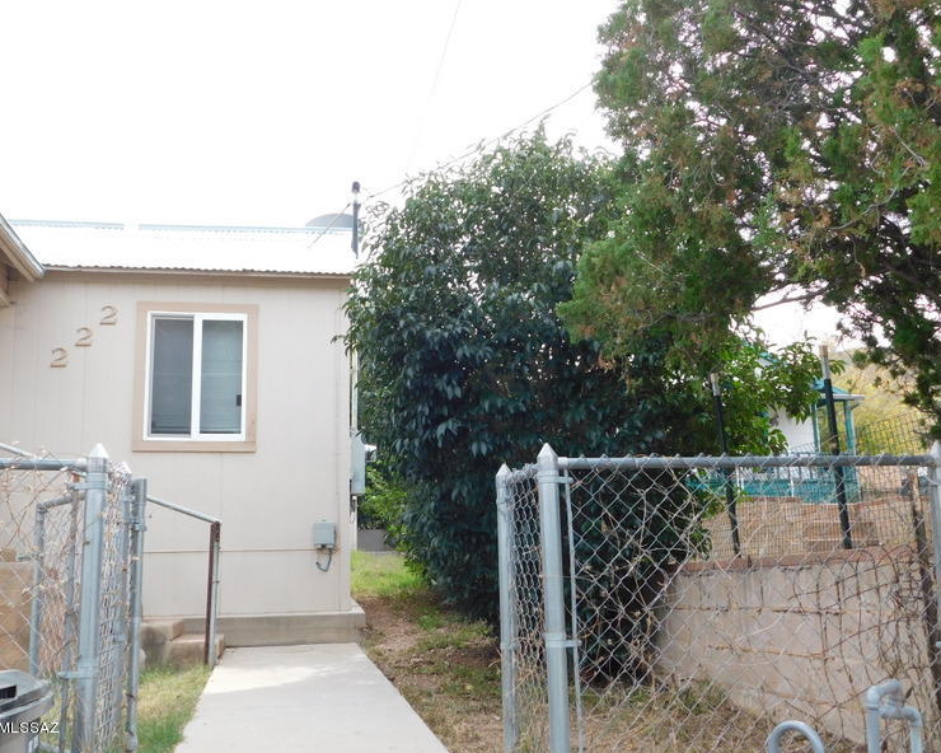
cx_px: 448
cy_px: 375
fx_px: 1058
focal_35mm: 38
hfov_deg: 47.9
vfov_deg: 39.2
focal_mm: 6.3
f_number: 3.5
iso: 125
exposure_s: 1/320
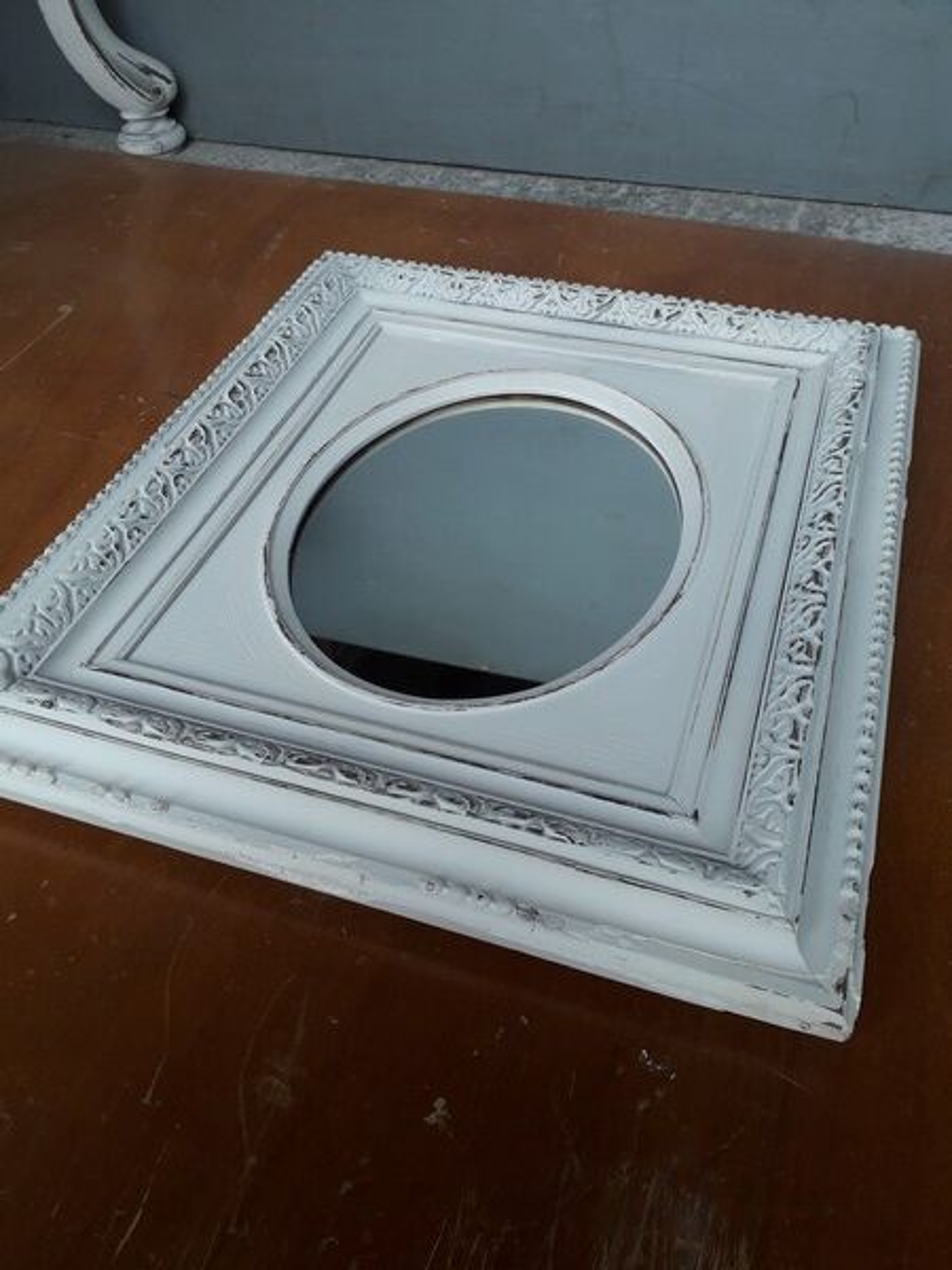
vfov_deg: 65.3
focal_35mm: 27
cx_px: 476
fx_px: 990
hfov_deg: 51.4
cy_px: 635
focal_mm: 3.6
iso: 40
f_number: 1.9
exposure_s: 1/157
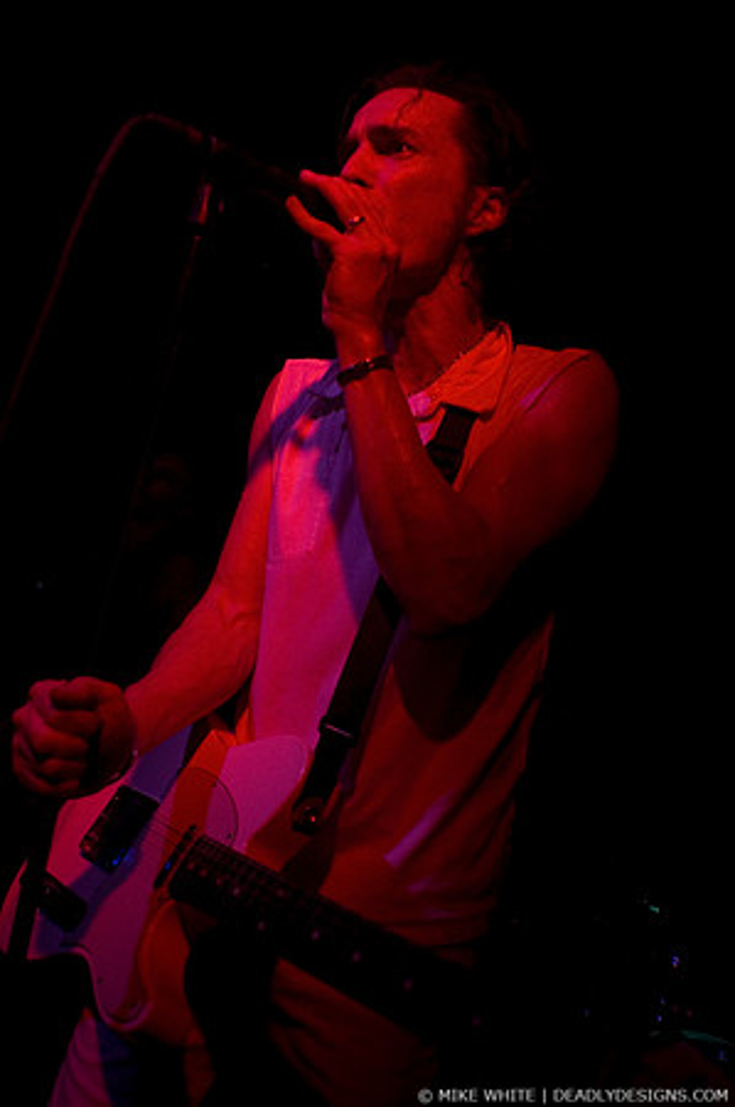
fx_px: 921
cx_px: 368
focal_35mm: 30
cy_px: 554
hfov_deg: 43.5
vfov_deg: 62.0
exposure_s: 1/320
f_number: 2.8
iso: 800
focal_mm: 20
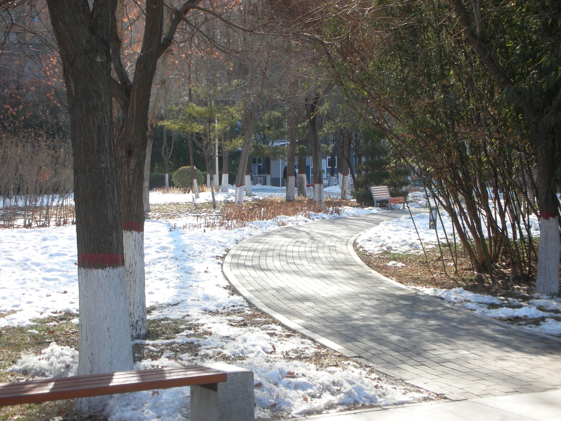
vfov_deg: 20.2
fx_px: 1183
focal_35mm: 73
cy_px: 210
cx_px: 280
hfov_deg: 26.7
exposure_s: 1/108
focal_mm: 12.2
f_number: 4.4
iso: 50
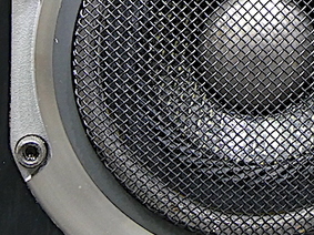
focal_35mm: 360
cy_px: -133
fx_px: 3264
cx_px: 266
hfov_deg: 5.5
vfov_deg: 4.1
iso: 200
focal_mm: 19
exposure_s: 1/2
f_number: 5.1
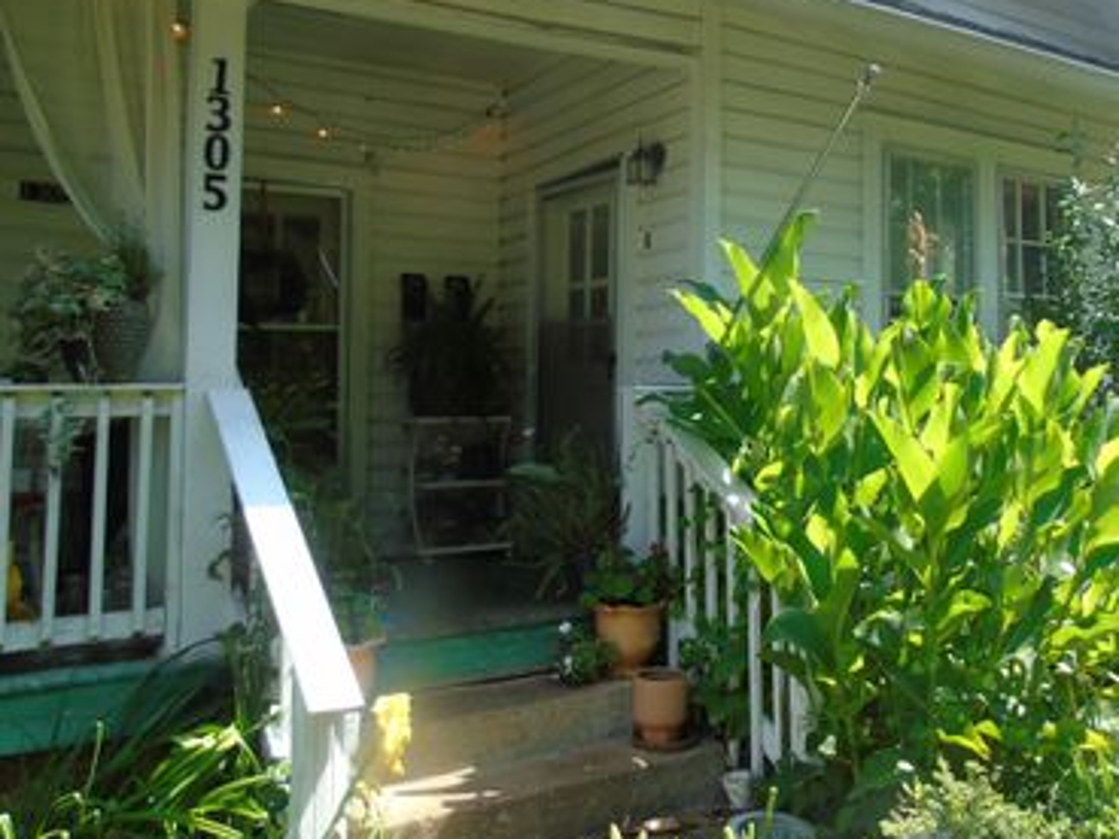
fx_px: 1099
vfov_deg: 41.5
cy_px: 309
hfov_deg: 53.3
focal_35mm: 34
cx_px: 712
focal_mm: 4.4
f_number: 3.4
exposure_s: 1/200
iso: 80
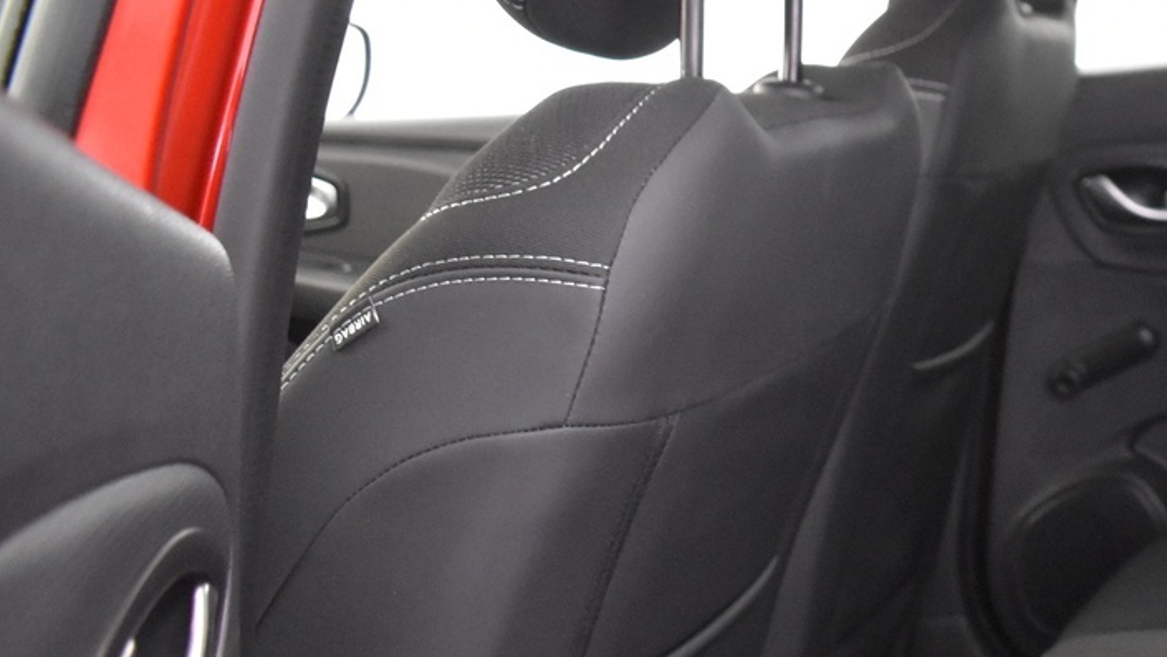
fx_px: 2012
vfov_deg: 18.5
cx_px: 1271
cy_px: 460
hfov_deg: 29.3
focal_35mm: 65
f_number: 3.5
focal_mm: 18
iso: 3200
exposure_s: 1/10
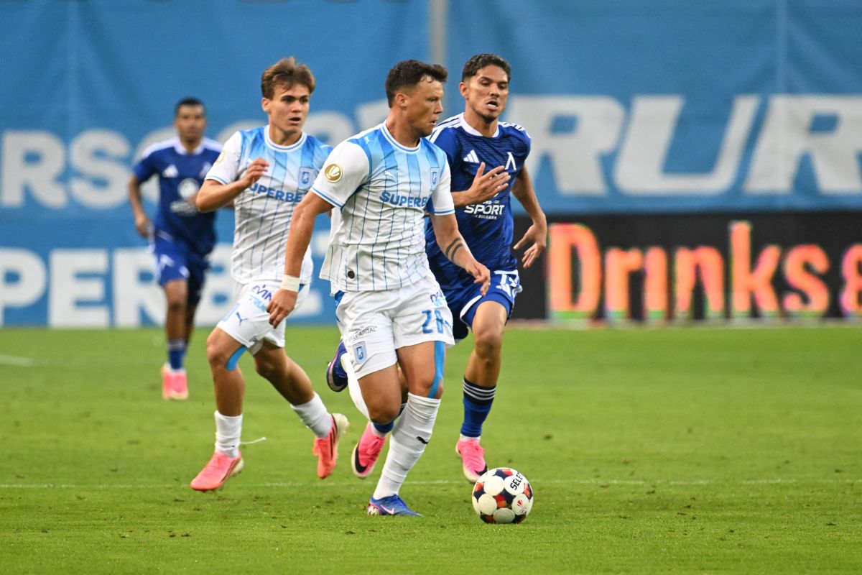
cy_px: 288
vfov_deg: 3.4
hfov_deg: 5.2
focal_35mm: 400
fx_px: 9577
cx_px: 431
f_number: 4.5
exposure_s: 1/1000
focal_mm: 400
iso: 4000
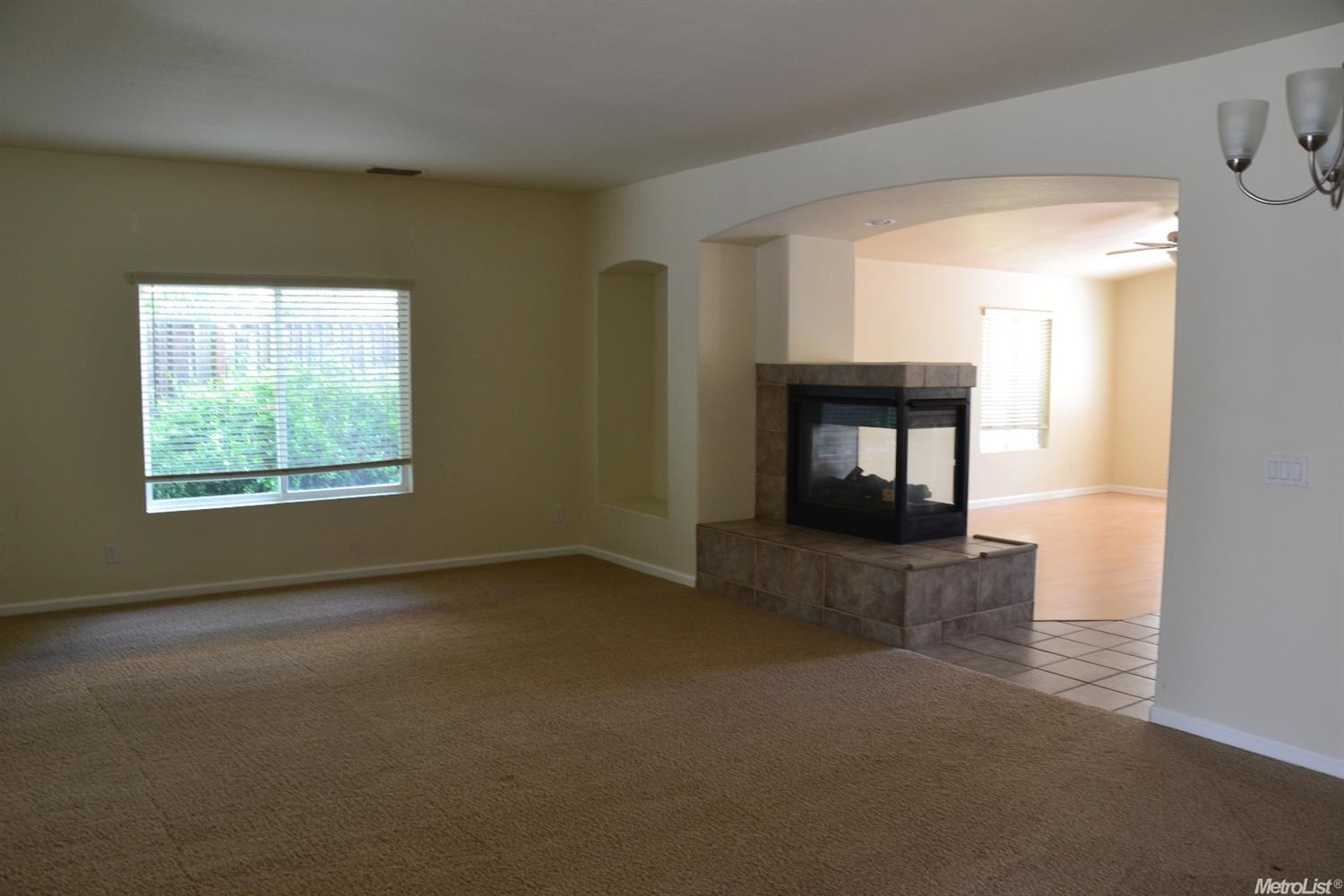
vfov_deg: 47.9
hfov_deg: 67.4
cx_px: 672
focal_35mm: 27
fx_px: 1008
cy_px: 448
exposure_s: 1/15
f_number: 6.3
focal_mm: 18
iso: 400
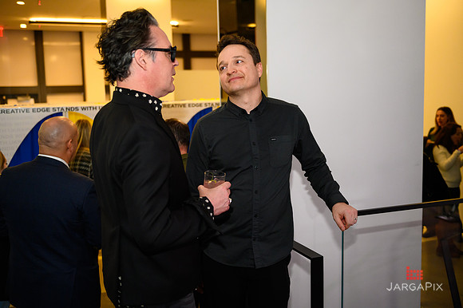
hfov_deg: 50.7
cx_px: 232
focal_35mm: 38
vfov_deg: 35.0
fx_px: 488
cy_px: 154
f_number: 3.2
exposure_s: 1/200
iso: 1250
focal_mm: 38
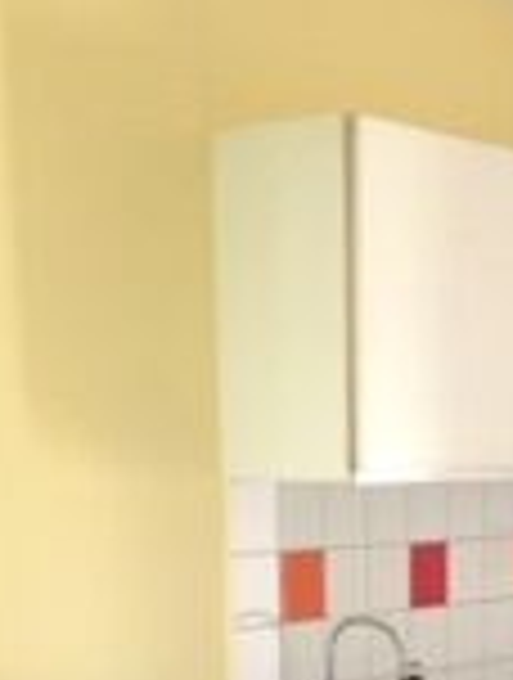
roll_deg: -0.3
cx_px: 410
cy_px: 885
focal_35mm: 93
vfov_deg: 19.4
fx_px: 1830
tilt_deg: -13.5
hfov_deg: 15.9
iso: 80
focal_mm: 4.12
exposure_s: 1/20
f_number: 2.4
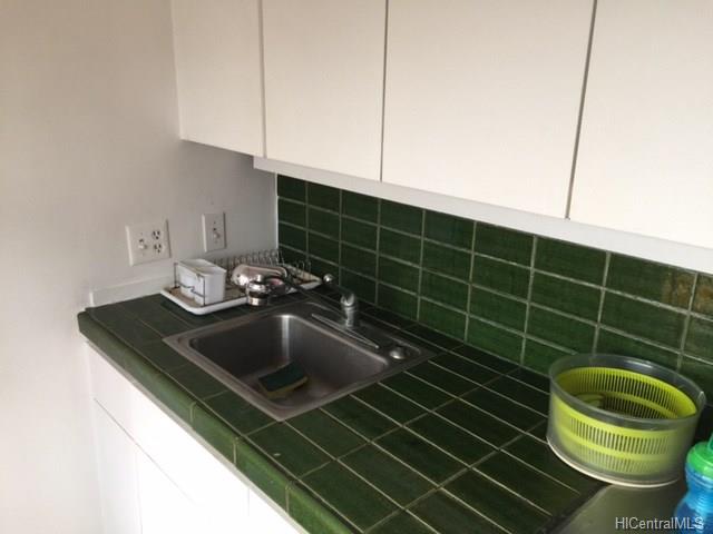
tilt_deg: -18.5
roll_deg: -2.1
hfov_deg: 61.7
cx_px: 356
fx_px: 597
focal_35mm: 29
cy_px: 267
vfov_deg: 48.2
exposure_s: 1/30
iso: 40
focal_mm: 4.15
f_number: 2.2
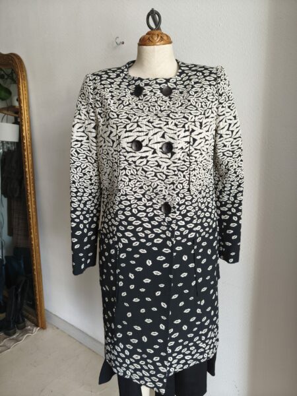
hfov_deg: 58.9
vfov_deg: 73.9
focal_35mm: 23
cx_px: 148
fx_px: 263
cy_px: 198
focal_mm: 6.06
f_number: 1.7
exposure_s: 1/50
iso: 320
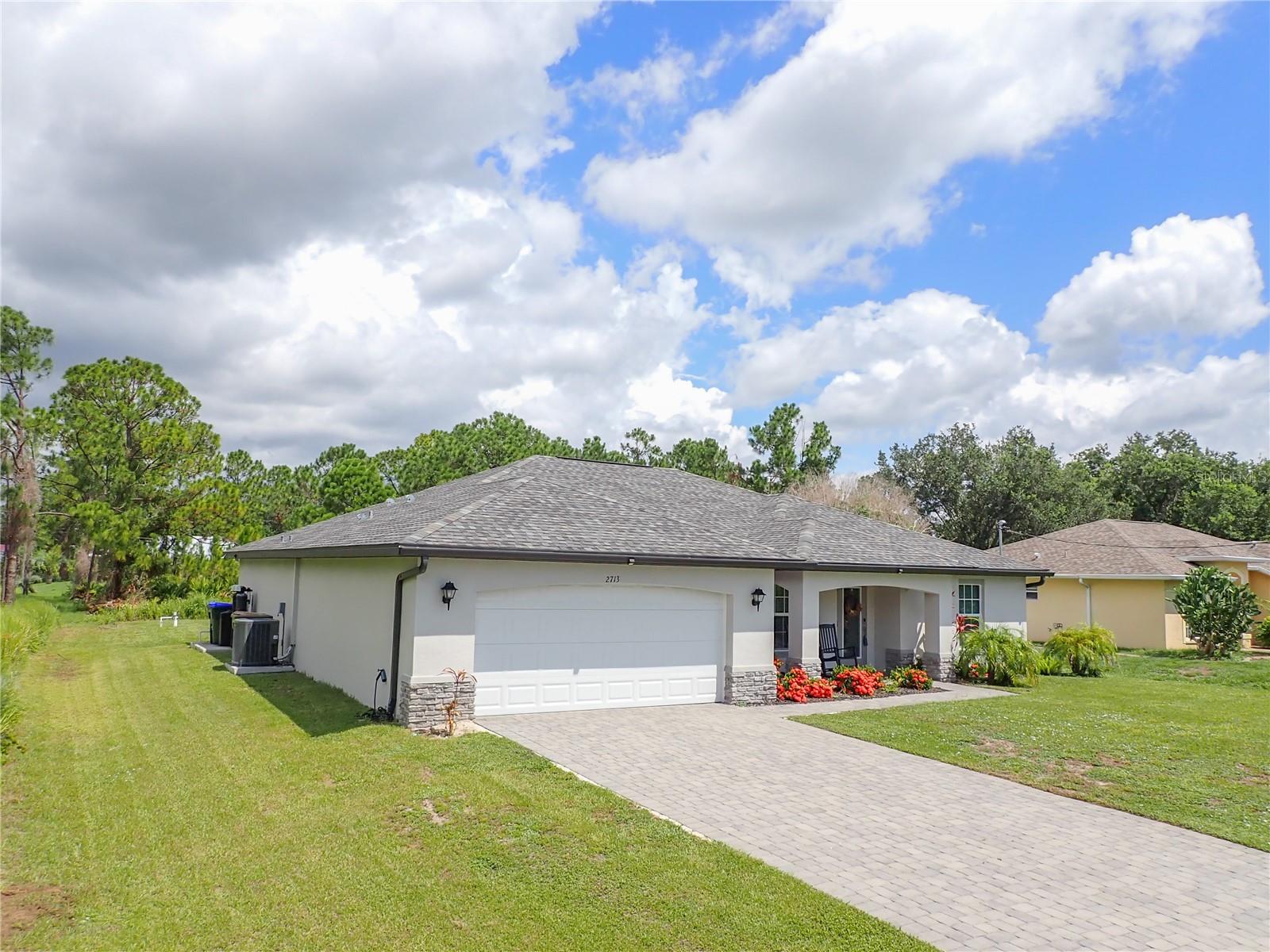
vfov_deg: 54.9
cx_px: 635
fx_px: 917
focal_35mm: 25
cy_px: 476
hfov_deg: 69.4
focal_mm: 4.5
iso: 100
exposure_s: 1/250
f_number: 8
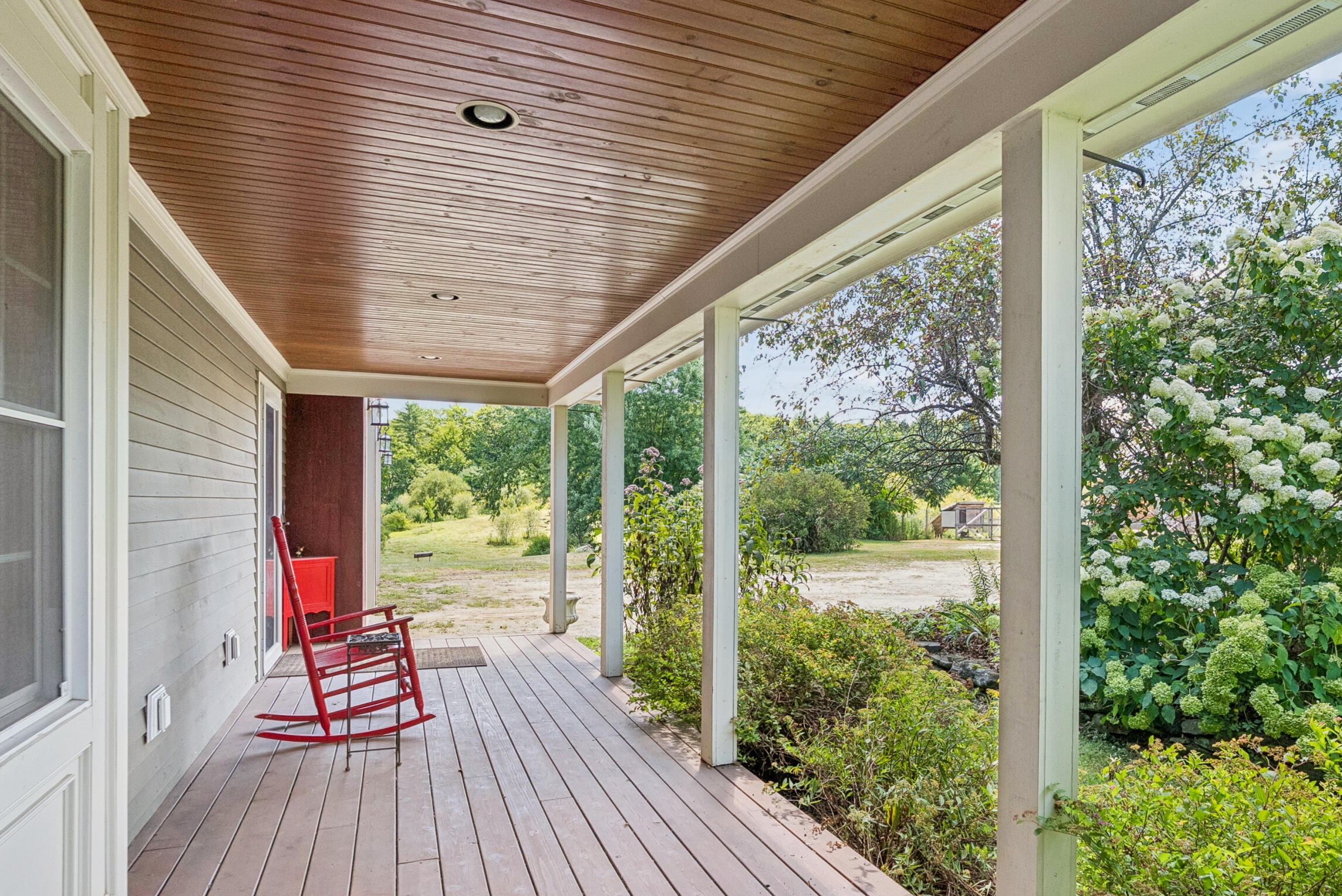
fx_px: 783
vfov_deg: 59.2
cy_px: 522
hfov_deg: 81.1
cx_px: 716
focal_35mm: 21
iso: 640
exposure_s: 1/160
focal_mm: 16
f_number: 7.1
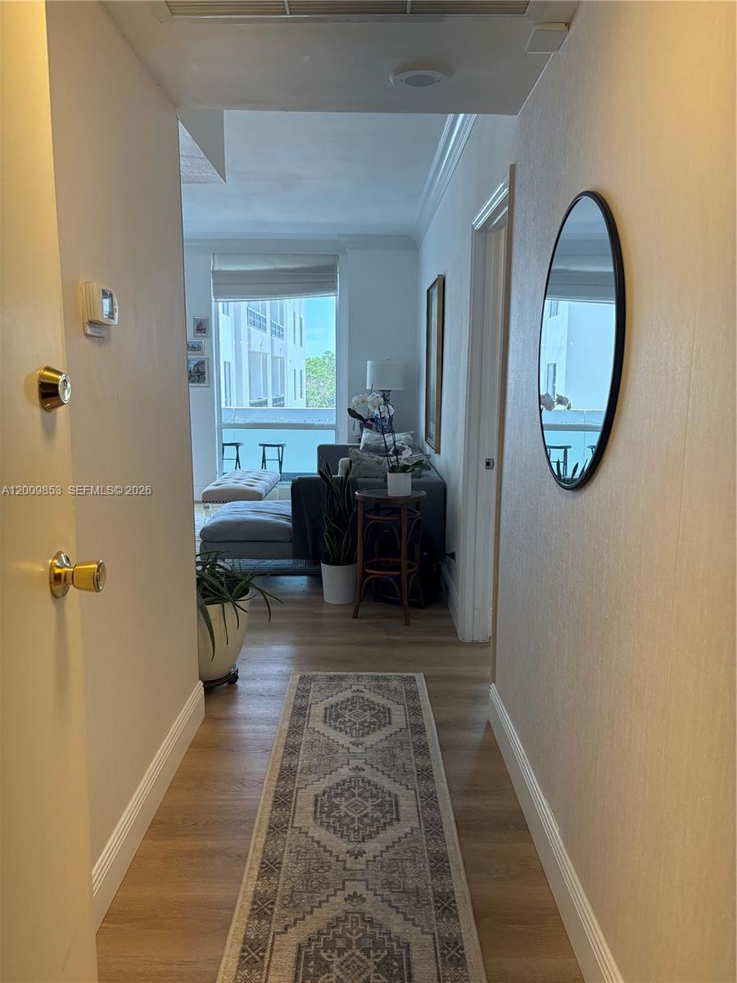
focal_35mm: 26
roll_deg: -1.5
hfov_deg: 53.1
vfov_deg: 67.3
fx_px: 738
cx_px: 368
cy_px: 492
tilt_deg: -8.9
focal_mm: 5.96
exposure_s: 1/232
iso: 125
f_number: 1.6
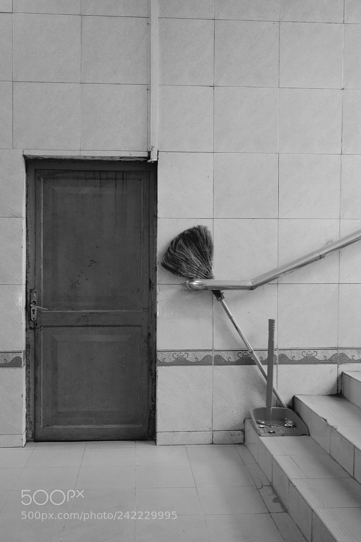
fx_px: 527
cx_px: 180
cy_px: 271
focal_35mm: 35
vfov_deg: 54.4
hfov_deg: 37.8
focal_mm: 23
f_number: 5
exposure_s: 1/38
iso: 1600
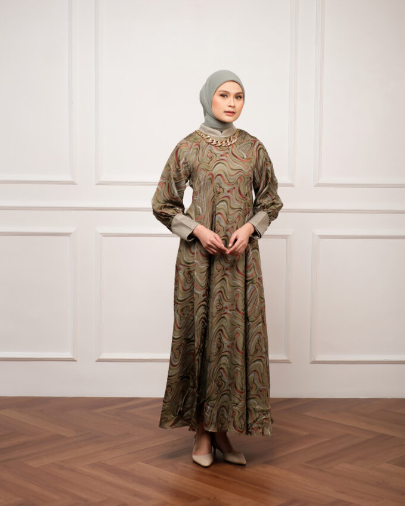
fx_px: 899
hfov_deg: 25.4
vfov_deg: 31.5
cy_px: 247
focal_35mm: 60
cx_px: 203
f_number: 5
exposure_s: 1/200
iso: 125
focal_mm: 35
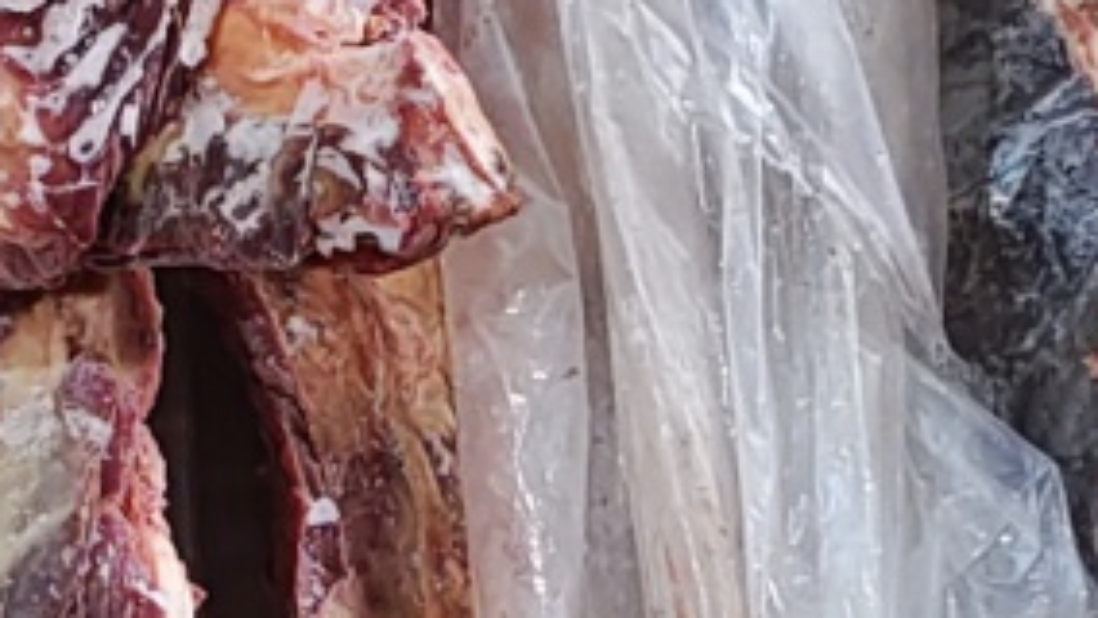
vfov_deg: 12.9
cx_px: 406
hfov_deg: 22.6
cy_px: 442
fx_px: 2738
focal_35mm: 94
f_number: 2.2
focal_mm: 2.59
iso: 788
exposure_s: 1/49.8
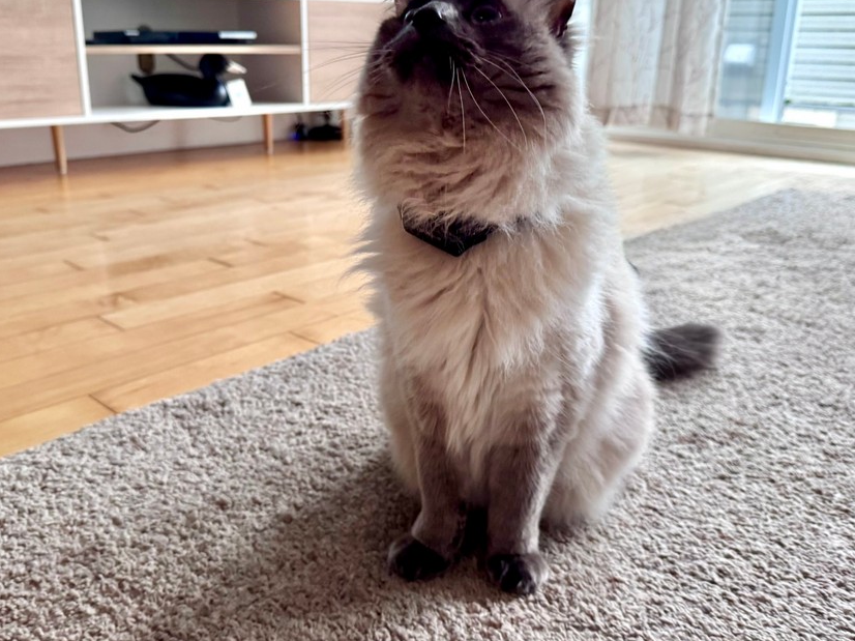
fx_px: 765
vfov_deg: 45.3
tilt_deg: -17.4
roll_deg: -1.1
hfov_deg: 58.3
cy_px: 279
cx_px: 397
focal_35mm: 31
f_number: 1.78
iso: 250
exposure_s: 1/60
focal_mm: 6.76
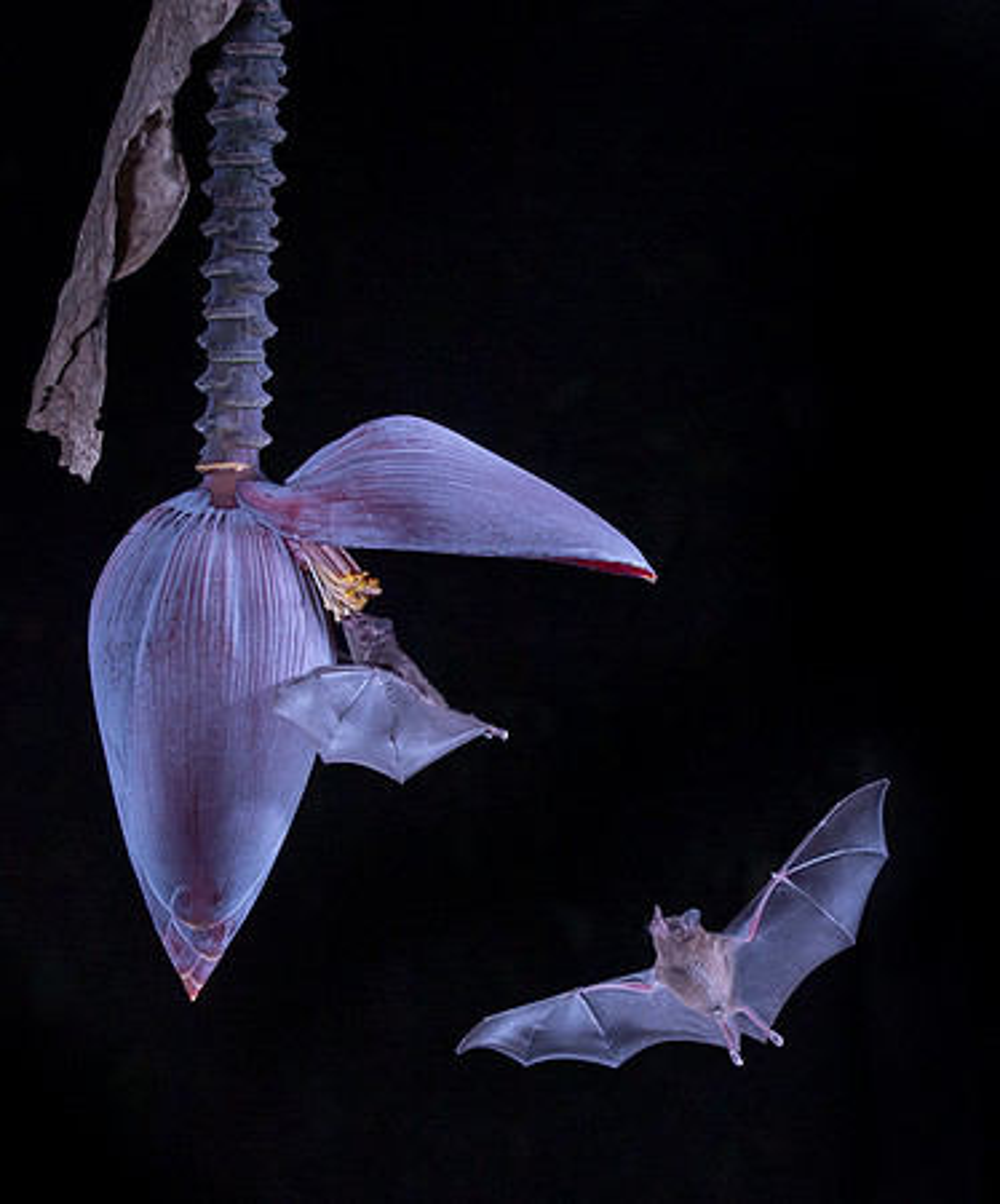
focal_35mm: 122
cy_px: 677
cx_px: 664
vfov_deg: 15.6
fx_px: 4397
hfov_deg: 13.0
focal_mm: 78
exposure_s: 1/250
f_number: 8
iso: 800
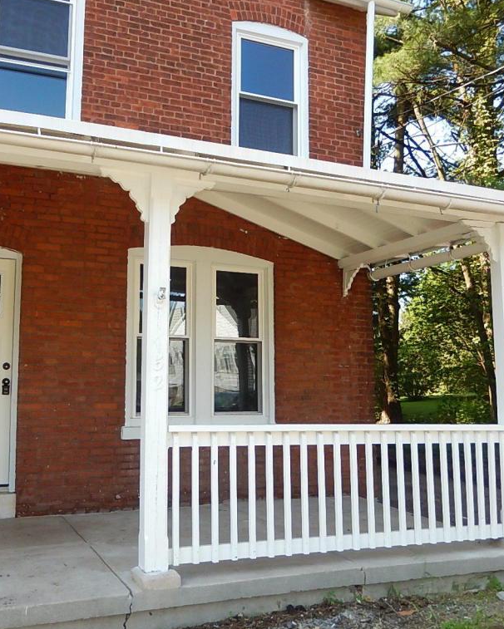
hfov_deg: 44.1
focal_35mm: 33
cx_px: 184
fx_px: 615
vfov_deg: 54.2
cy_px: 312
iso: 125
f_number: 3.4
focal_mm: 4.5
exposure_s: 1/200
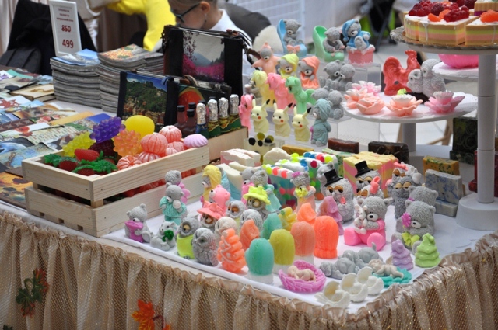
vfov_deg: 18.1
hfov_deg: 27.0
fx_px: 1036
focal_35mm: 75
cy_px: 165
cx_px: 249
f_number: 5
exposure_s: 1/60
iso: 500
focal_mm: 50
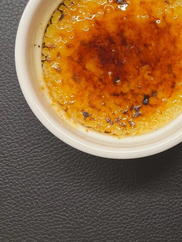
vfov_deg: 38.9
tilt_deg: -80.4
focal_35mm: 47
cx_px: 148
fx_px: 329
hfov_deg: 30.1
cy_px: 48
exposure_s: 1/50
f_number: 1.6
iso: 200
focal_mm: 5.1
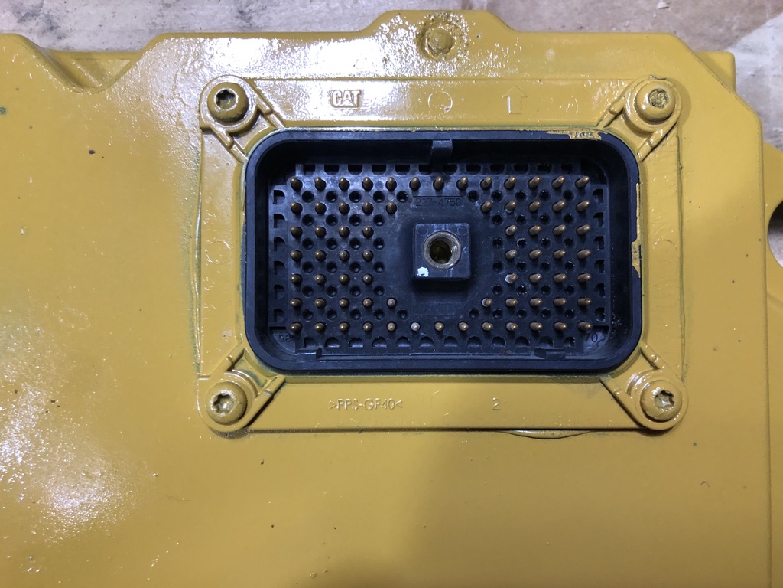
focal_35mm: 28
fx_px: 633
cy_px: 294
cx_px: 392
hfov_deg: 63.4
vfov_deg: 49.7
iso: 80
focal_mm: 4
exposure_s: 1/15
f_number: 1.8
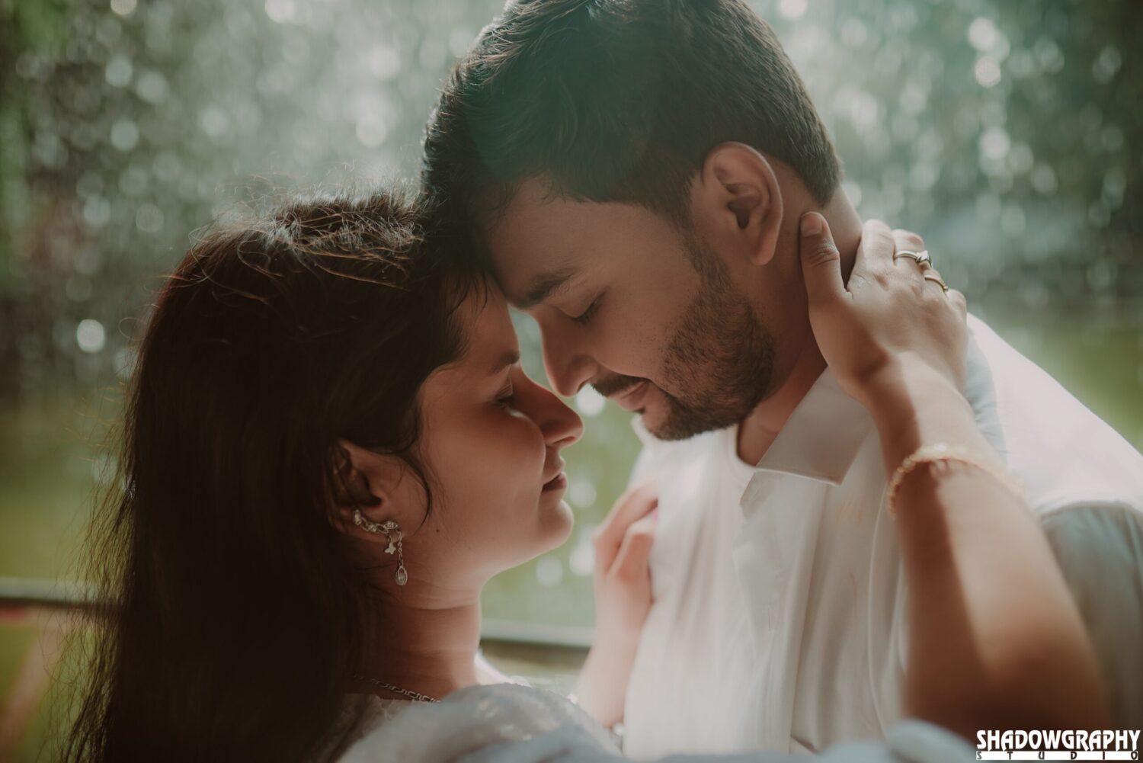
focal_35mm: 35
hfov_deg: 54.4
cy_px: 382
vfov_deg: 37.9
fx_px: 1112
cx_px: 572
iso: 125
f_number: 1.8
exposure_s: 1/400
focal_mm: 35
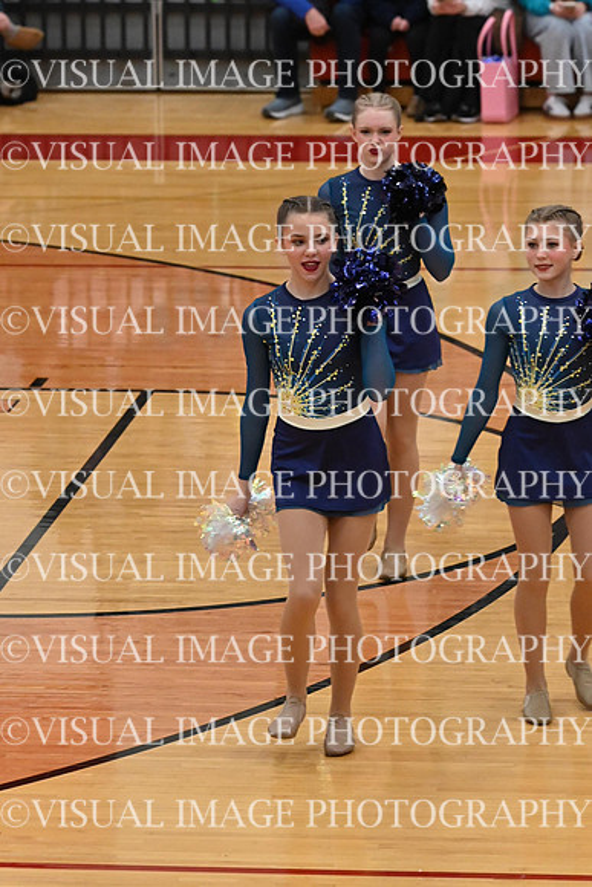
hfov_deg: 6.8
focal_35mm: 202
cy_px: 444
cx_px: 296
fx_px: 4979
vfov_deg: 10.2
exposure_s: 1/400
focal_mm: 135
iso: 6400
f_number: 4
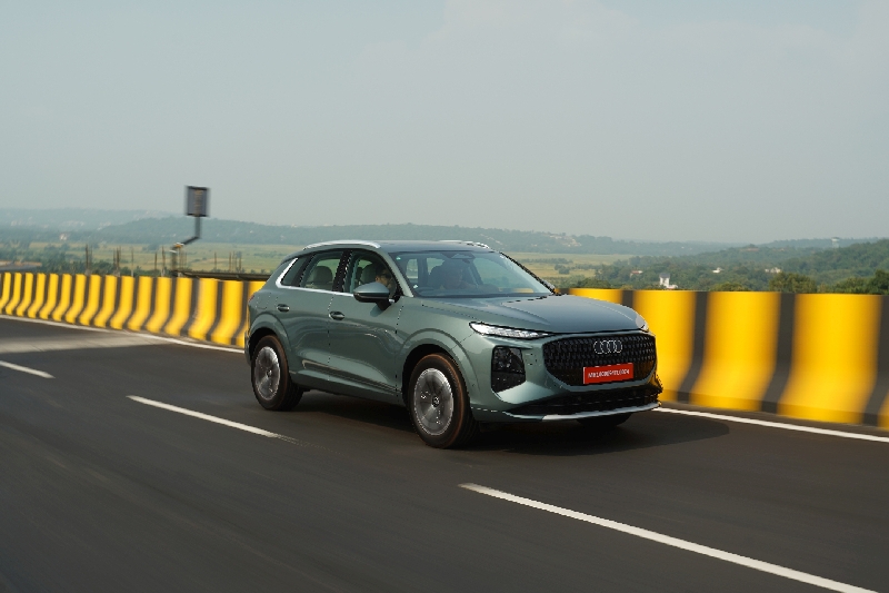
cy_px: 296
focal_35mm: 43
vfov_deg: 31.2
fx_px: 1062
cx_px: 444
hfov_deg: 45.4
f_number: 6.3
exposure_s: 1/40
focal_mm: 43
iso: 64
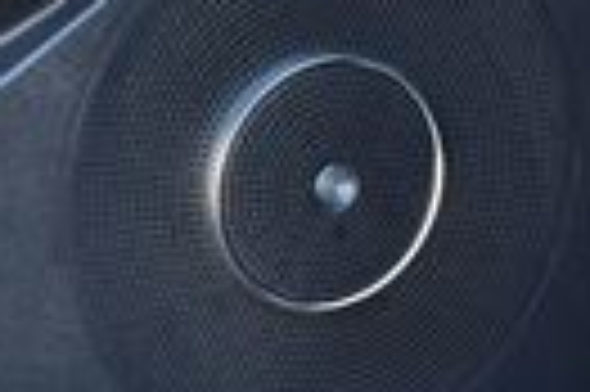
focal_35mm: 168
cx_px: -604
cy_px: 162
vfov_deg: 8.1
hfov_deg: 11.1
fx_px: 2757
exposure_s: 1/30
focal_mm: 23
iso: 400
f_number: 7.1
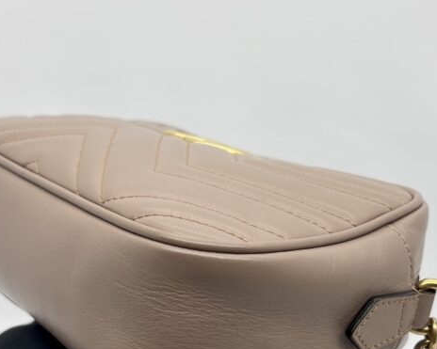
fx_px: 724
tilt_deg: -27.7
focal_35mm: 56
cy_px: 263
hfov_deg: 33.6
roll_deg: +0.9
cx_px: 201
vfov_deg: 26.8
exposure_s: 1/105
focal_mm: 5.7
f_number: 1.5
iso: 32
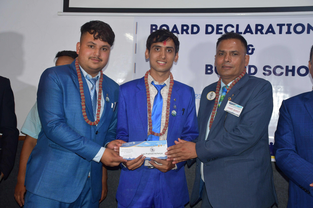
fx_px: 452
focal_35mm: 52
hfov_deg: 38.2
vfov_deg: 26.0
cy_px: 104
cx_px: 156
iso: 900
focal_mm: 35
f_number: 4.2
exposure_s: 1/60
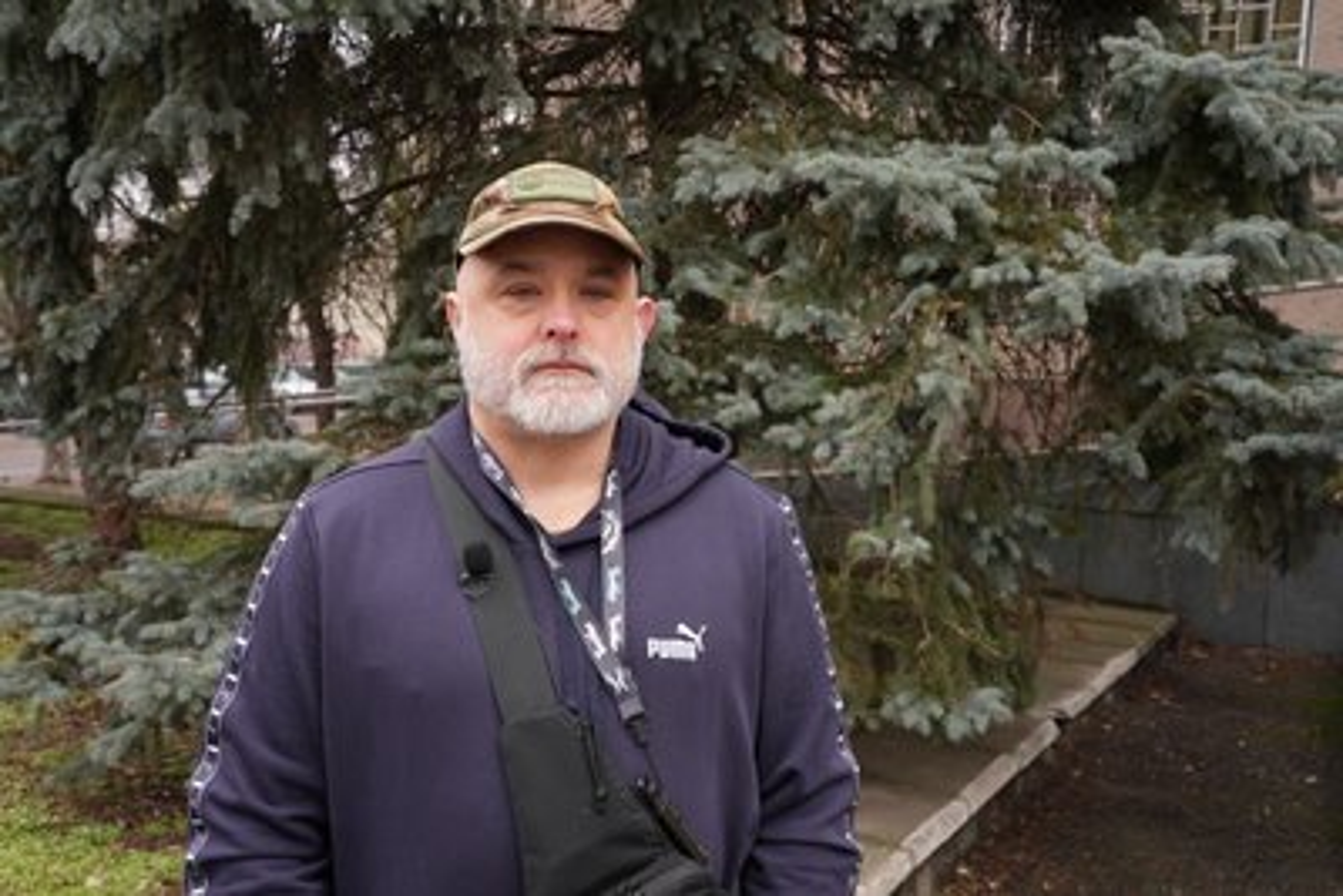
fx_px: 1493
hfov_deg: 48.4
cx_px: 672
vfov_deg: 33.4
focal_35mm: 40
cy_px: 448
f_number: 10
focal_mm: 40
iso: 1000
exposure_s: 1/100
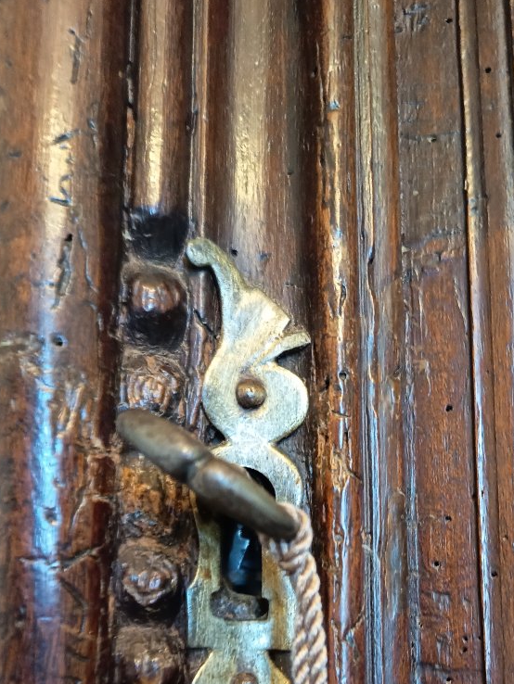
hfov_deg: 36.1
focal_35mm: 39
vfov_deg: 45.7
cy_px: 536
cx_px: 374
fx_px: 772
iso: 1438
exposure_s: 1/20
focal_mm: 5.27
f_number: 1.7
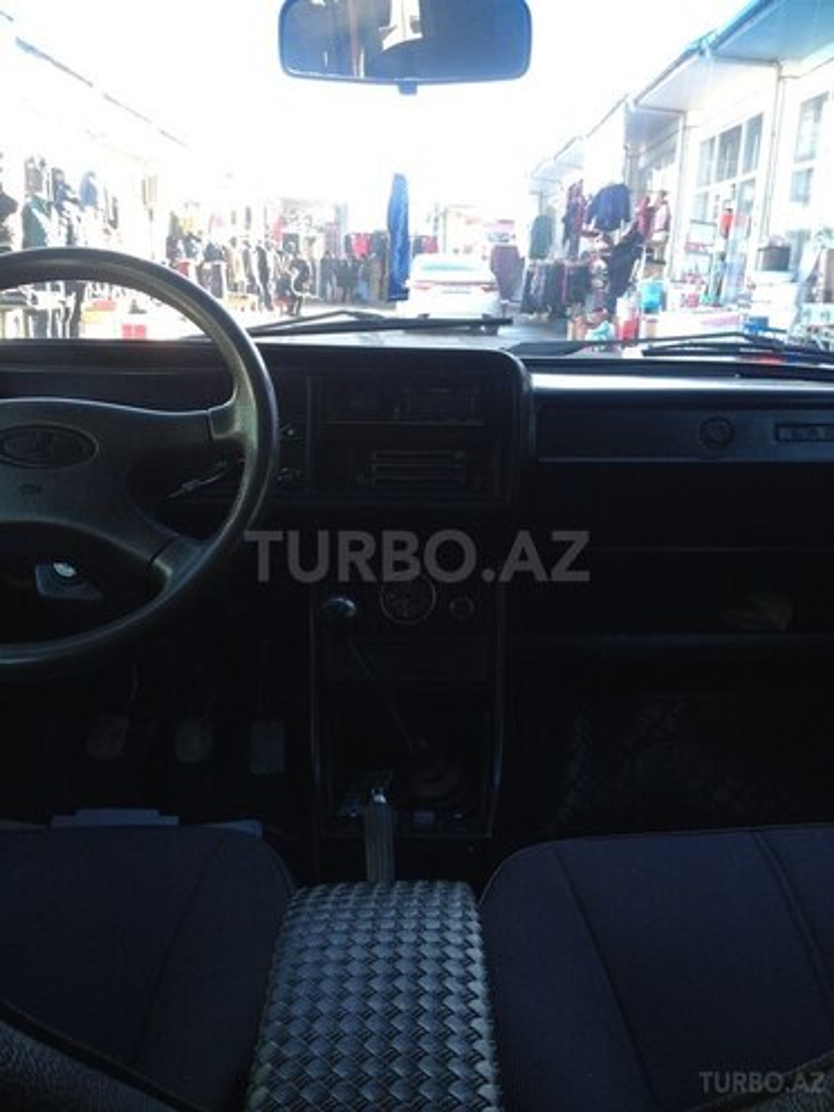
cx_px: 417
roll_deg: -2.6
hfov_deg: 40.7
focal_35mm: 35
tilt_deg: -16.1
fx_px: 1124
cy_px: 556
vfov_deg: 52.6
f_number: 2.4
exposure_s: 1/120
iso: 80
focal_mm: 4.28
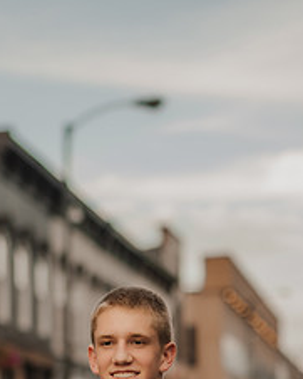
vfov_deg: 13.6
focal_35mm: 140
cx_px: 124
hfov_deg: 11.0
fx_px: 1568
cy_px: 372
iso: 100
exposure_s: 1/400
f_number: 1.4
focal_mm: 50
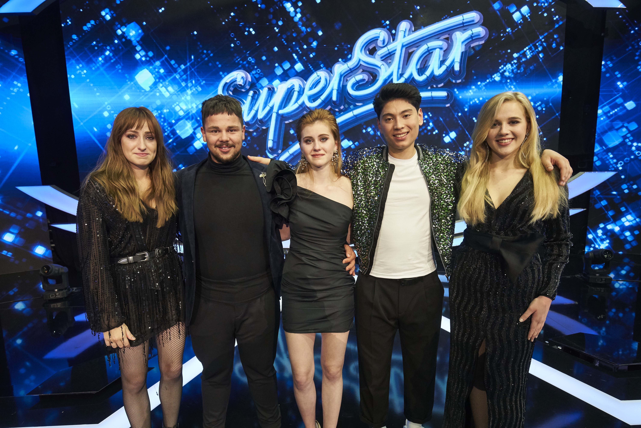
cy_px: 214
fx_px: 356
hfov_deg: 84.0
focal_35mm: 20
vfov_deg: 61.9
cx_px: 320
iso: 4000
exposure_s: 1/160
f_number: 5.6
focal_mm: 20
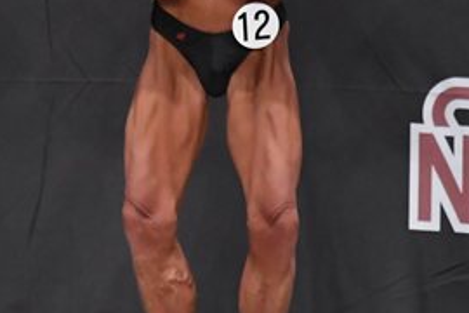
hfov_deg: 3.2
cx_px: -122
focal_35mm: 646
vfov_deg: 2.1
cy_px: 24
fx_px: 8415
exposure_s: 1/400
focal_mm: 150
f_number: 5.6
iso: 5000
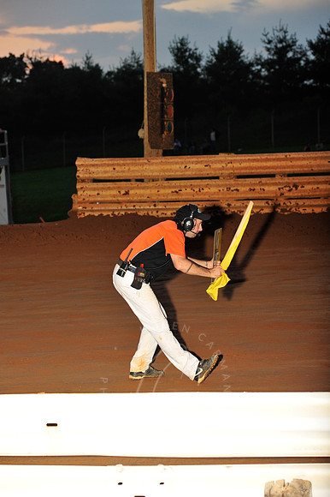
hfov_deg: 11.0
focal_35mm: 125
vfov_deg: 16.4
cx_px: 165
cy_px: 248
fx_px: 1721
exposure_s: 1/320
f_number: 7.1
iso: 800
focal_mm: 125
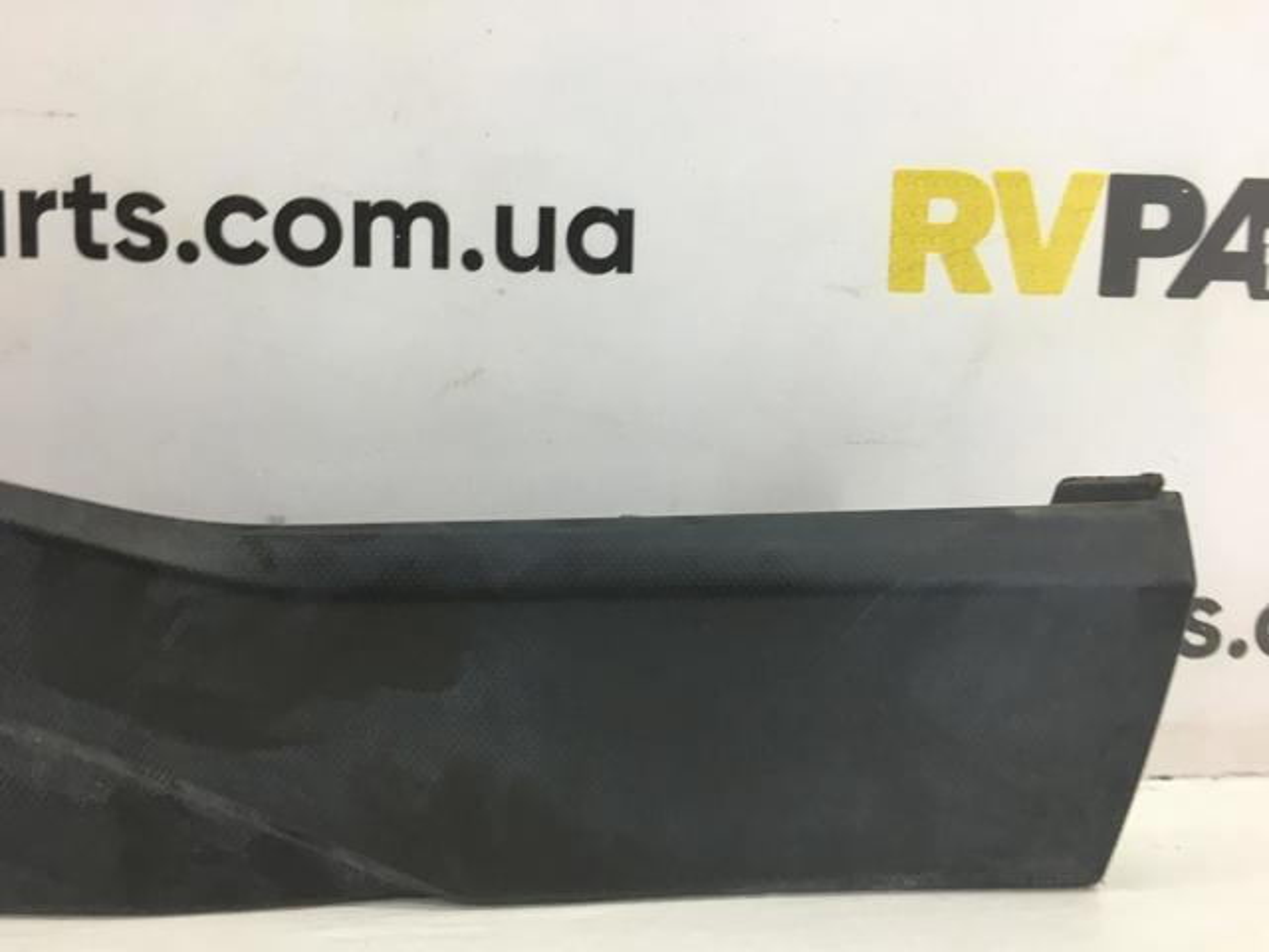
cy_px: 476
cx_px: 634
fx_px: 1063
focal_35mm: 29
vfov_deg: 48.2
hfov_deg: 61.7
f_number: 2.2
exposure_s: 1/33
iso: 25
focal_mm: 4.15
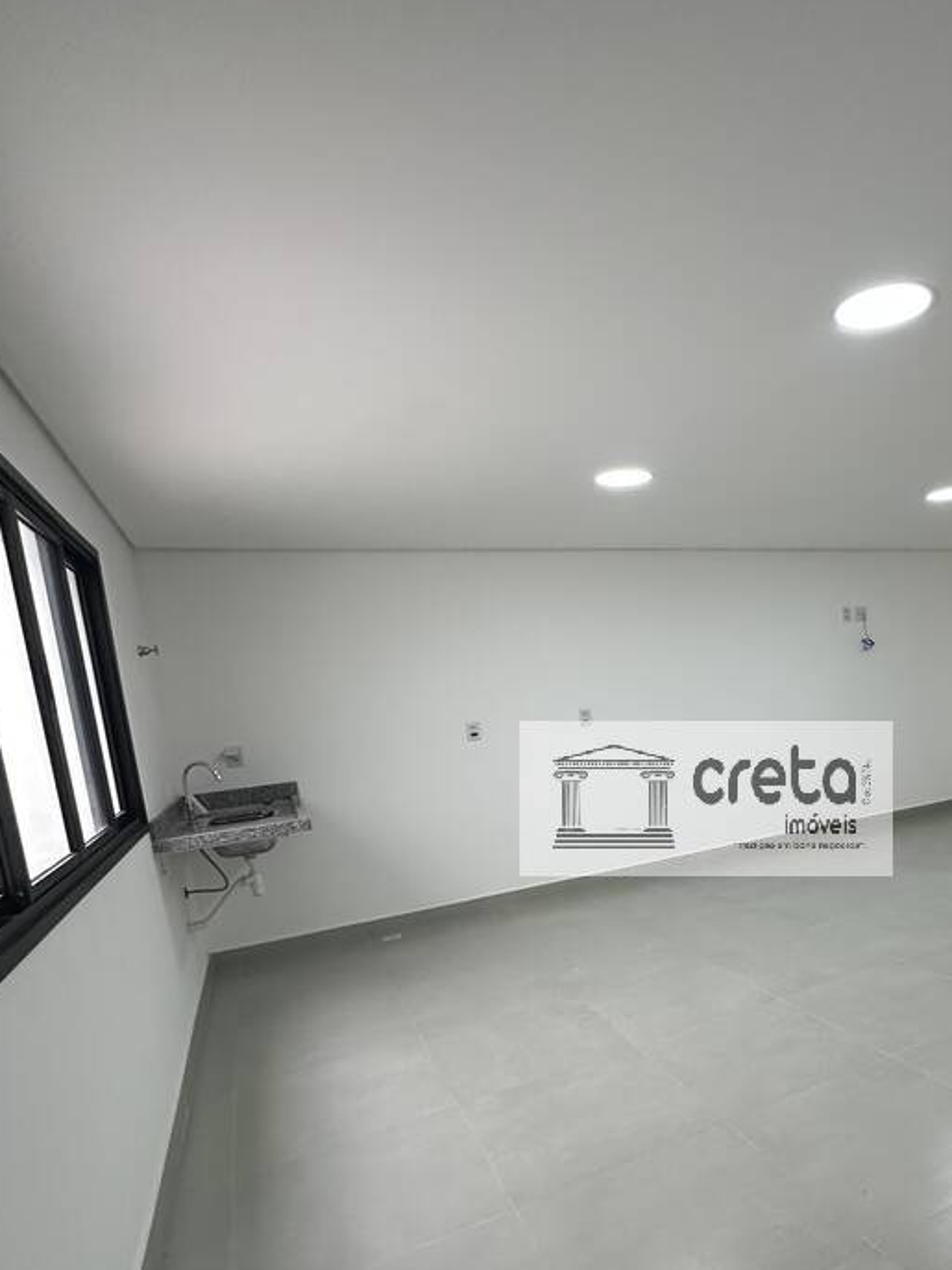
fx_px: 807
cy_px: 800
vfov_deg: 75.0
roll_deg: +3.8
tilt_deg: -6.8
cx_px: 706
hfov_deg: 58.1
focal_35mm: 22
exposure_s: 1/120
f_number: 2.2
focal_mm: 2.22
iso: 125
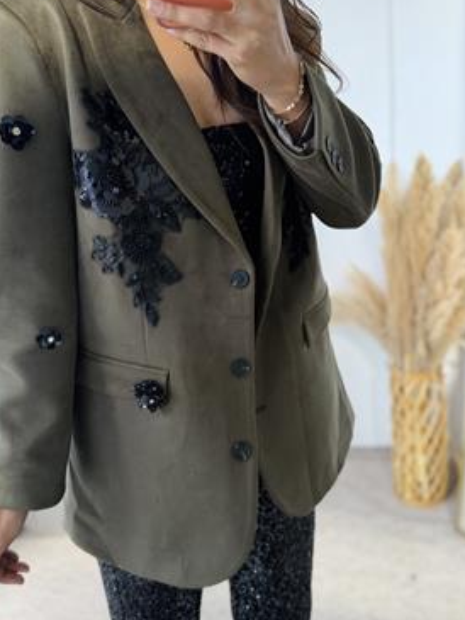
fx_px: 627
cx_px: 243
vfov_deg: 52.6
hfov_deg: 40.7
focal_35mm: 35
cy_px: 317
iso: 250
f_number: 1.78
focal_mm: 6.76
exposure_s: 1/60
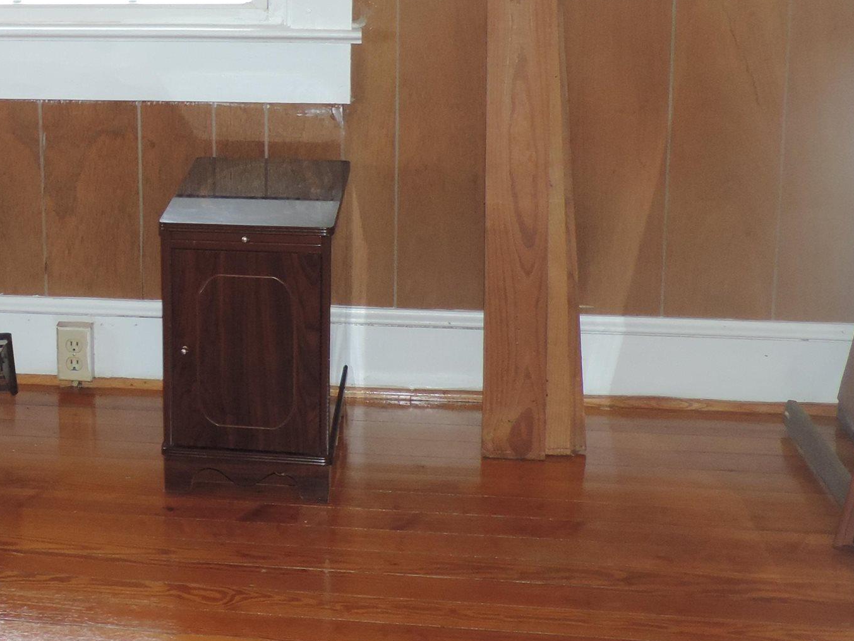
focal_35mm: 75
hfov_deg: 24.5
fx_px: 1850
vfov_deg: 19.4
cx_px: -47
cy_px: 123
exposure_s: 1/30
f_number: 3.2
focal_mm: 5.8
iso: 200
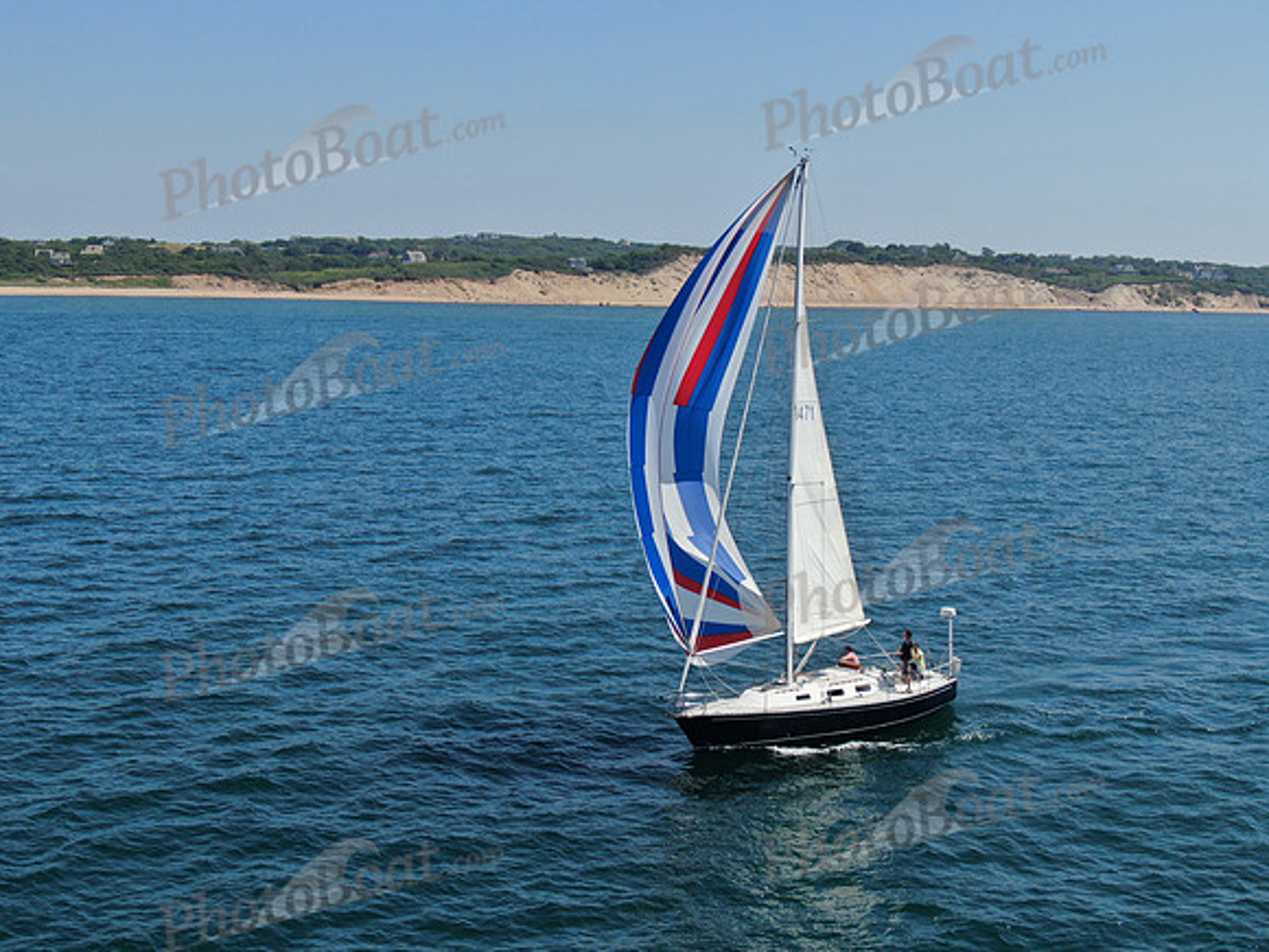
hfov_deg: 39.7
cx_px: 634
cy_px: 476
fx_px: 1760
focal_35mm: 48
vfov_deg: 30.3
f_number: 3.8
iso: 100
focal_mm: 8.6
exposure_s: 1/1000
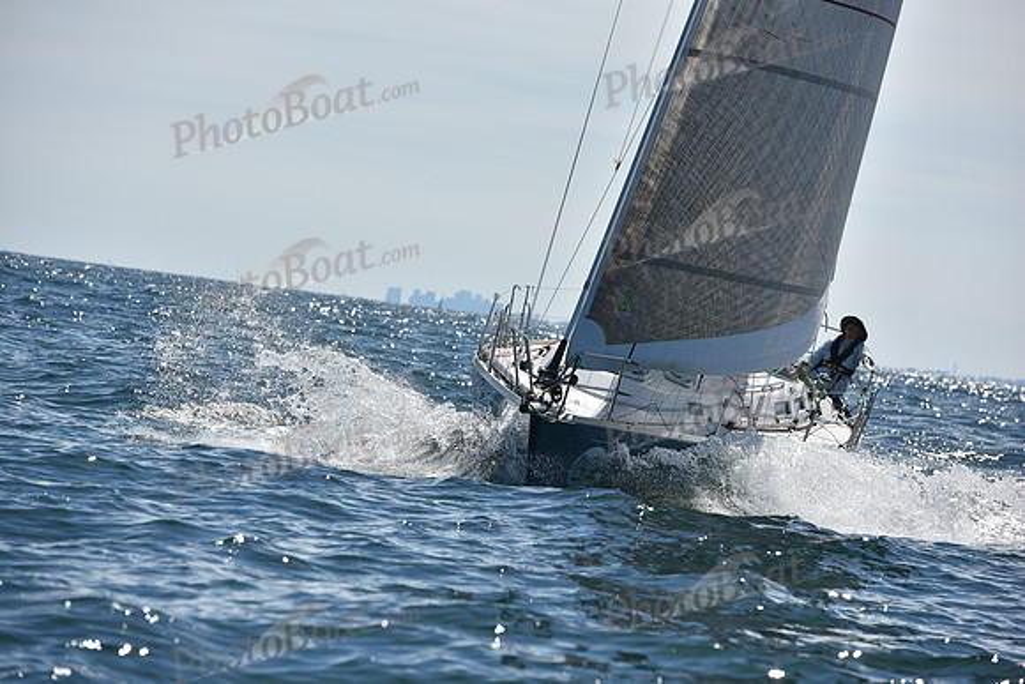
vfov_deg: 8.3
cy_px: 342
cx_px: 512
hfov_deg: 12.4
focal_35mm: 165
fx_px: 4699
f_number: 5.6
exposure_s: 1/3200
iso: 250
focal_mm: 165
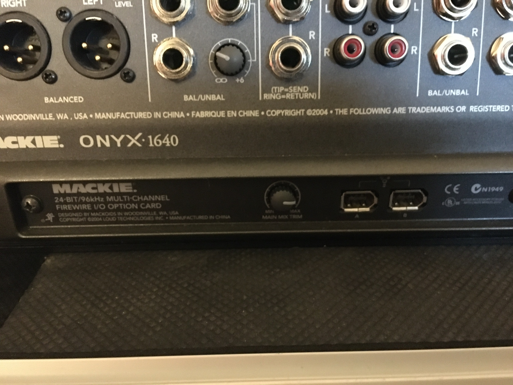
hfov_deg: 61.7
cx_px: 256
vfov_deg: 48.2
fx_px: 430
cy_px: 192
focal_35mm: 29
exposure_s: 1/17
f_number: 2.2
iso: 1250
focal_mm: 4.15
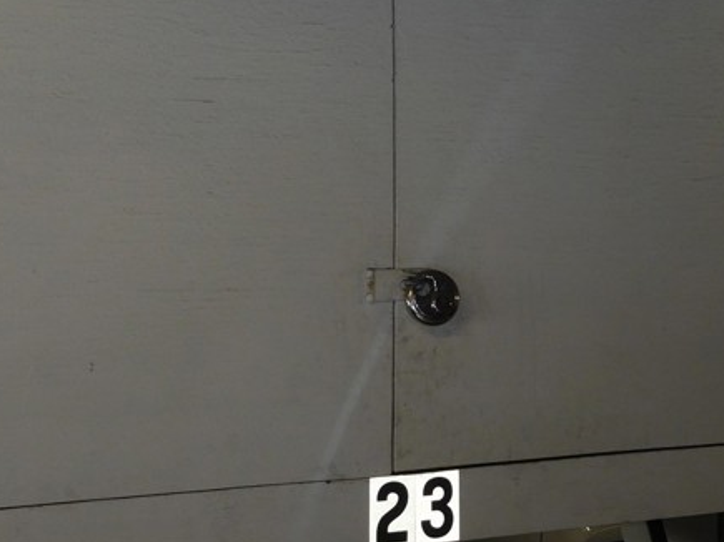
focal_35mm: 81
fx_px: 1694
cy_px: 203
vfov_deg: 18.2
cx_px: 336
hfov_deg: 24.1
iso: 200
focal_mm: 9.8
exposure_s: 1/30
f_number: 4.2
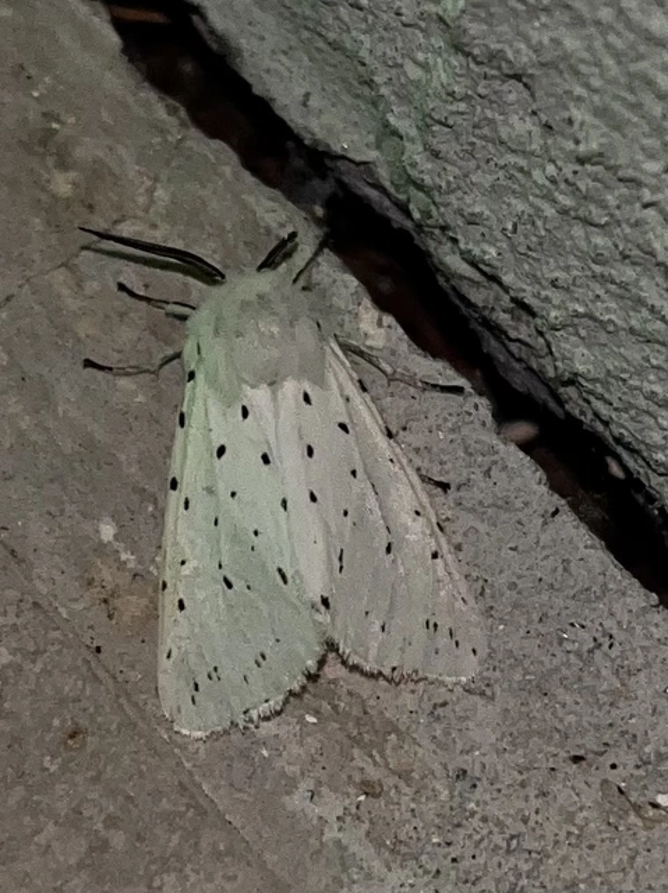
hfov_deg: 53.0
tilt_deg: -69.5
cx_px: 334
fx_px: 670
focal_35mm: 26
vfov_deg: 67.3
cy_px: 446
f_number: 1.6
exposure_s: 1/82
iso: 32
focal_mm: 5.1
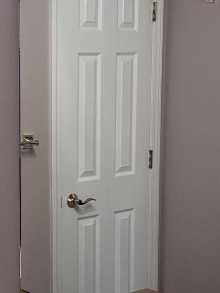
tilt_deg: -4.2
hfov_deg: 16.5
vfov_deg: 22.3
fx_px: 746
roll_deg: -1.5
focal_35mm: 88
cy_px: 157
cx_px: 21
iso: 125
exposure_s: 1/120
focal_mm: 5.96
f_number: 1.6
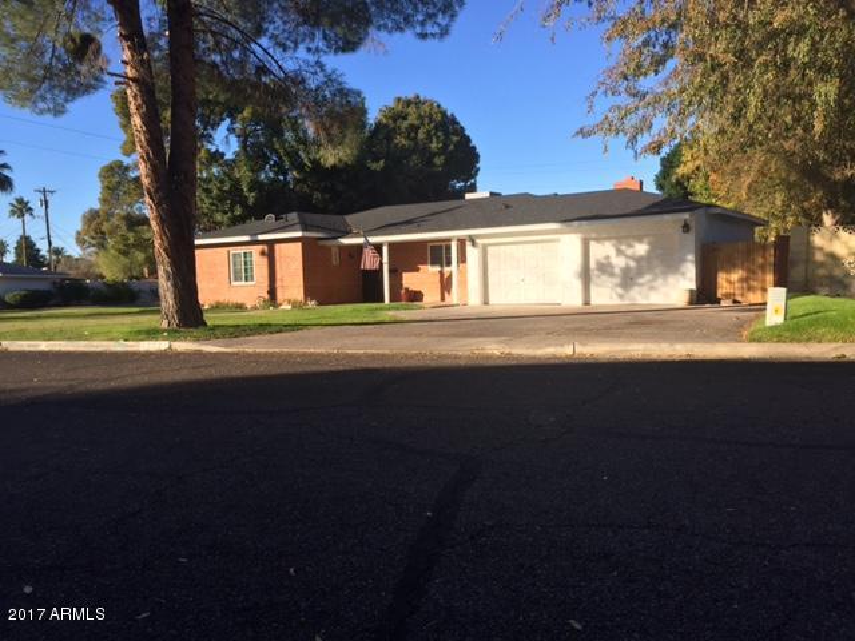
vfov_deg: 48.2
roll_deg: +1.4
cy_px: 320
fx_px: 716
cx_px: 428
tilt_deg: -4.0
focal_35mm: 29
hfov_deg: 61.7
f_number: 2.2
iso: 32
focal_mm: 4.15
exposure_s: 1/1199
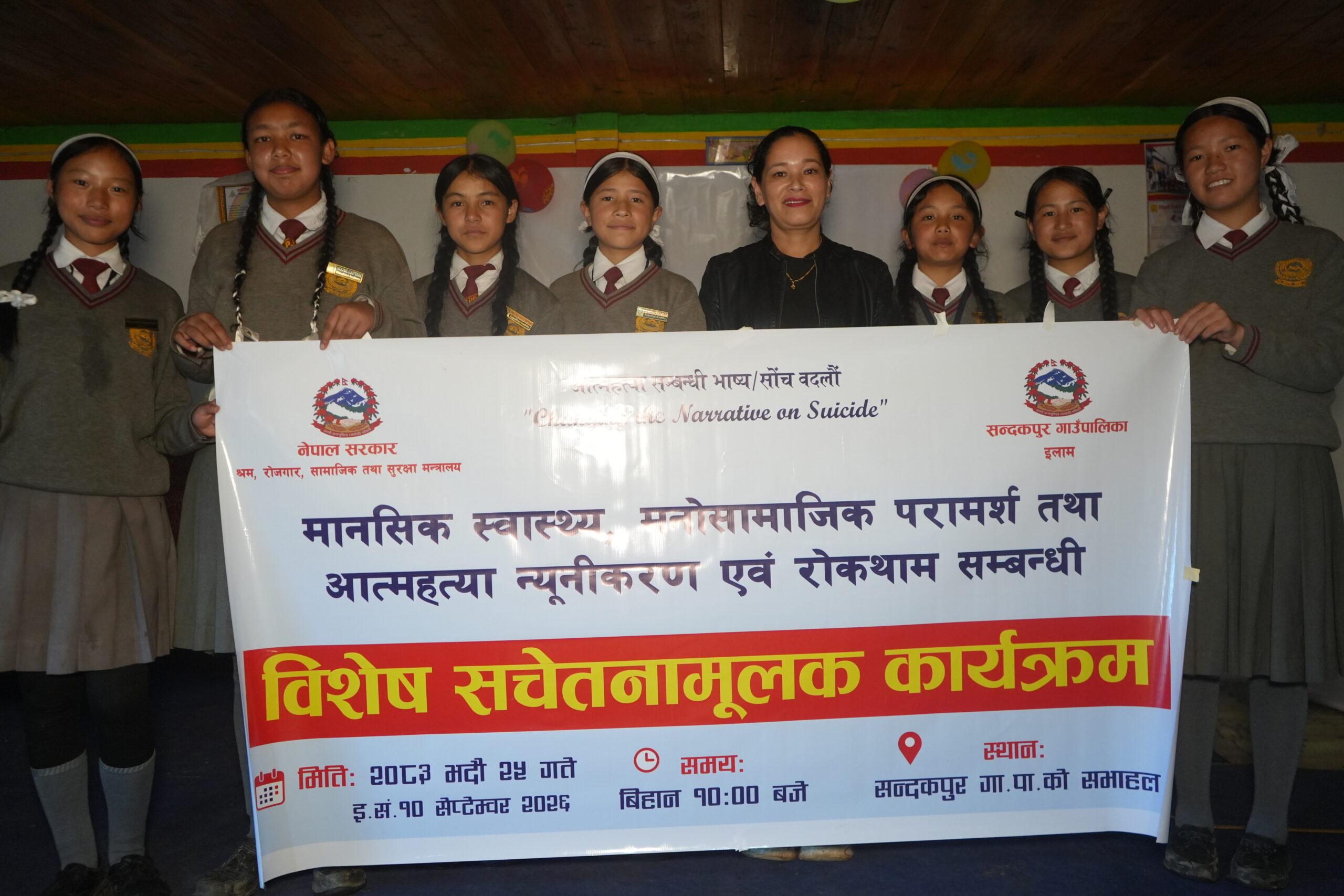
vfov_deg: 46.4
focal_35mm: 28
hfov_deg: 65.5
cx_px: 672
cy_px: 448
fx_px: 1045
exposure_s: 1/160
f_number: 4
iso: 3200
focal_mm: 28
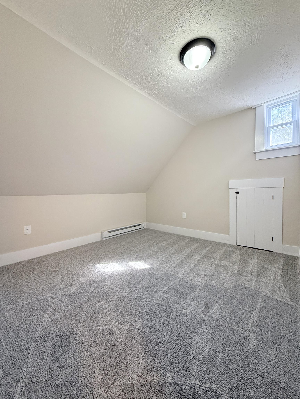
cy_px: 200
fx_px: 162
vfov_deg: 102.1
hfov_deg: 85.7
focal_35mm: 14
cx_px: 150
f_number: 2.2
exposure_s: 1/120
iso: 400
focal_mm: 2.22
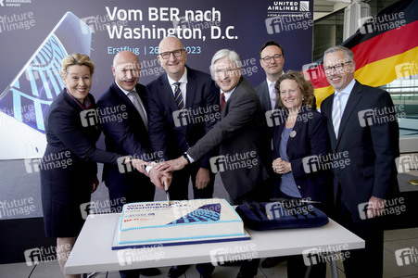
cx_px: 209
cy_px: 139
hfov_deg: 60.3
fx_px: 360
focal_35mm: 31
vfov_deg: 42.3
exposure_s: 1/320
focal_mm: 31
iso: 640
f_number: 5
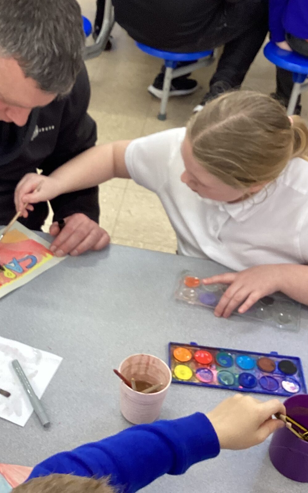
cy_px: 207
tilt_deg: -34.9
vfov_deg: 38.1
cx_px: 64
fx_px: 712
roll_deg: -1.5
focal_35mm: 53
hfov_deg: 24.1
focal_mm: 3.3
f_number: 2.4
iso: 125
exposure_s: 1/50
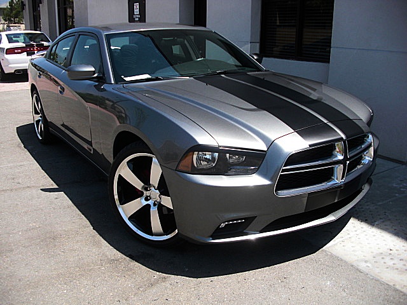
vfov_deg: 39.7
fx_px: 423
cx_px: 204
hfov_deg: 51.4
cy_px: 152
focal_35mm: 36
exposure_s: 1/640
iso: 50
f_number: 2.8
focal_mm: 6.3
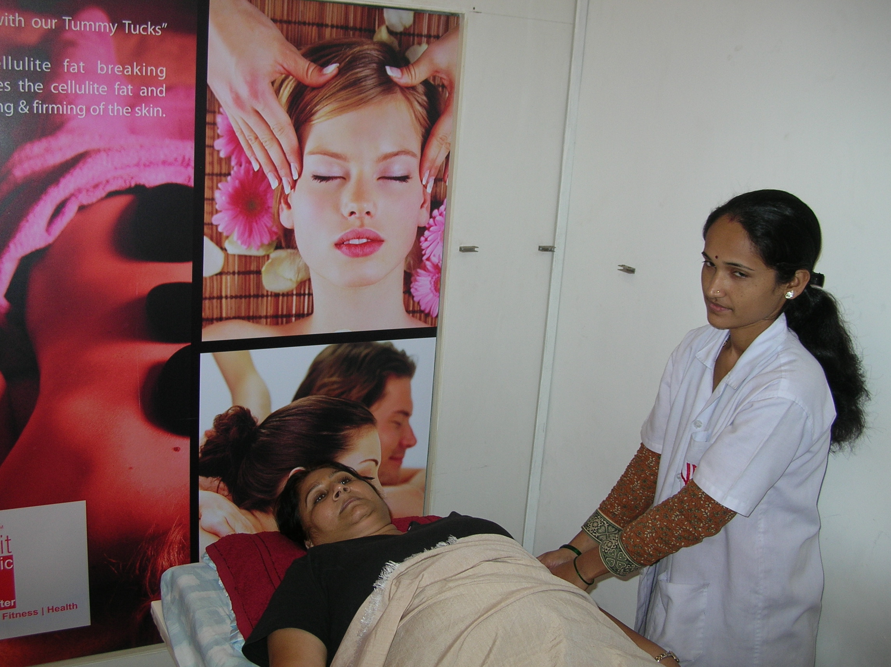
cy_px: 334
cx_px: 446
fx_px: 926
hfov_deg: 51.4
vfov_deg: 39.6
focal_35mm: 36
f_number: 2.7
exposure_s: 1/60.1
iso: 50
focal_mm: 6
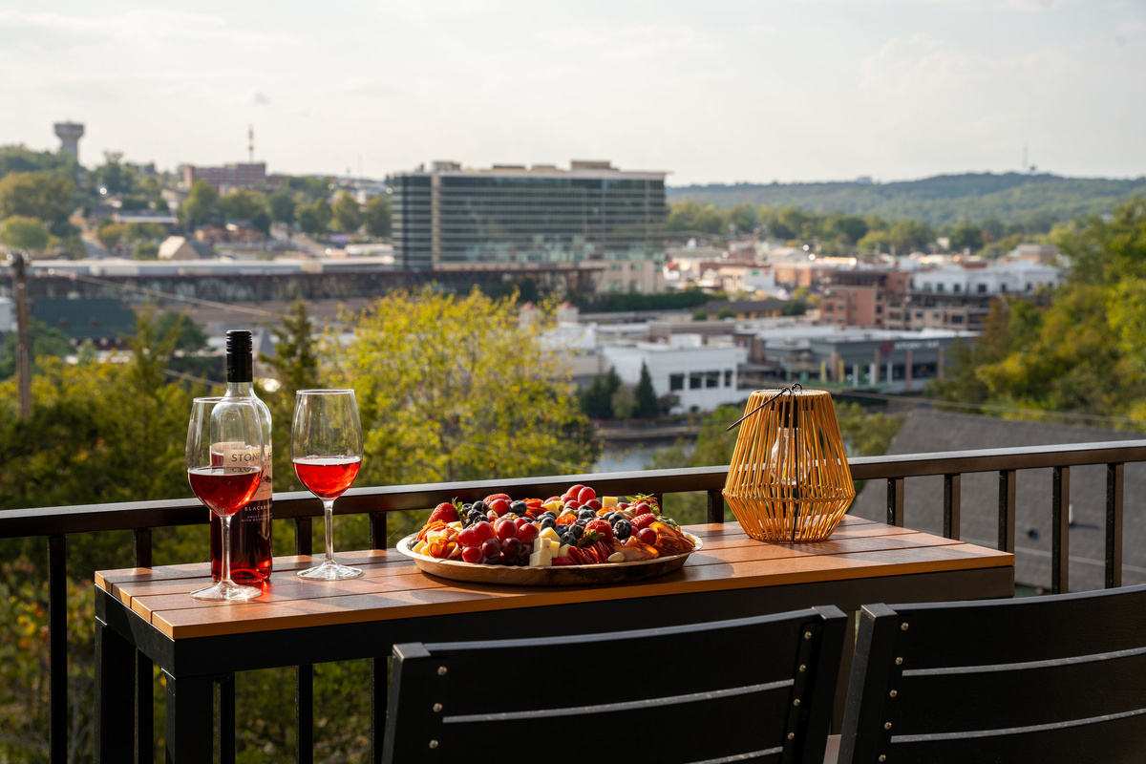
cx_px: 573
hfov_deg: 34.3
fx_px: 1856
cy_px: 382
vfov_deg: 23.3
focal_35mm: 58
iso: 250
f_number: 8
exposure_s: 1/400
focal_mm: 58.3
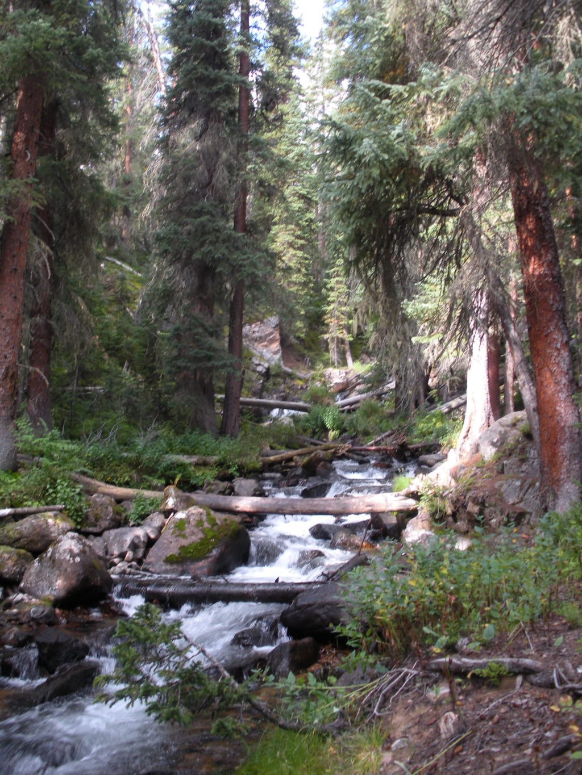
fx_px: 807
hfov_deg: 39.7
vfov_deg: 51.4
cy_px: 388
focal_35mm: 36
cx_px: 291
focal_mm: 6.3
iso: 64
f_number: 3.5
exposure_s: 1/46.3
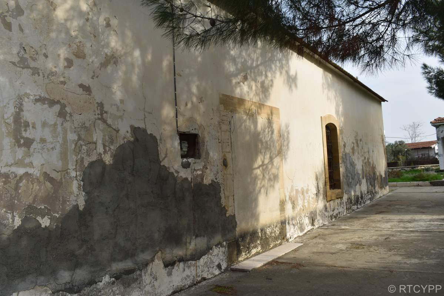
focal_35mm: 32
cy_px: 148
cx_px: 222
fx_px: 389
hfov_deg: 59.5
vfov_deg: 41.7
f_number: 9
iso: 100
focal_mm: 21
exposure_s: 1/200
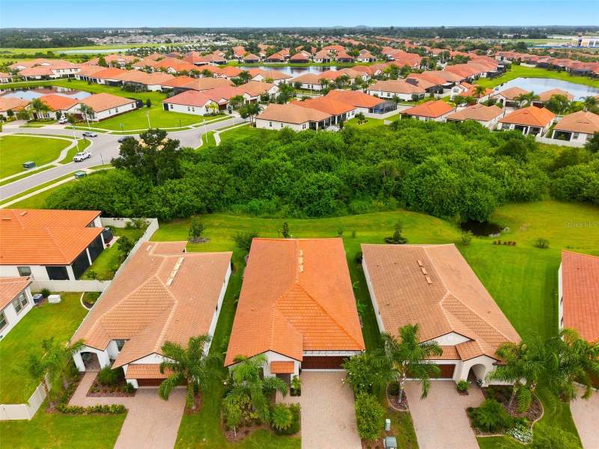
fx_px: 415
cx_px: 300
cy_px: 224
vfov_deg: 56.8
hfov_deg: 71.6
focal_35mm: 24
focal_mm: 8.7
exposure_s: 1/500
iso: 200
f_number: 1.8
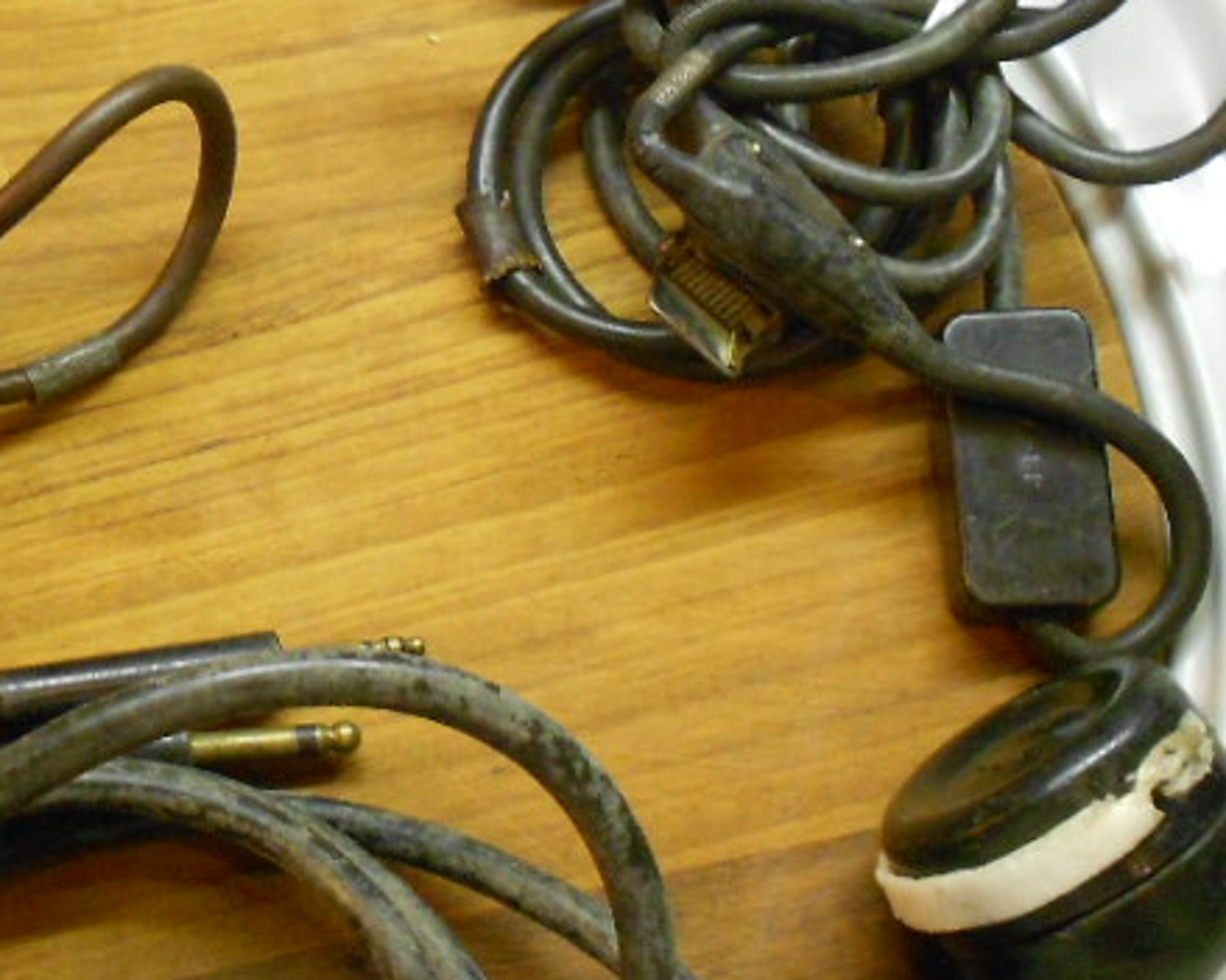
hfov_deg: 28.3
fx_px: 2394
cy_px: 503
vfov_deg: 23.1
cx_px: 307
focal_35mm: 66
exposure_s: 1/20
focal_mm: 5.1
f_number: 3.4
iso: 400
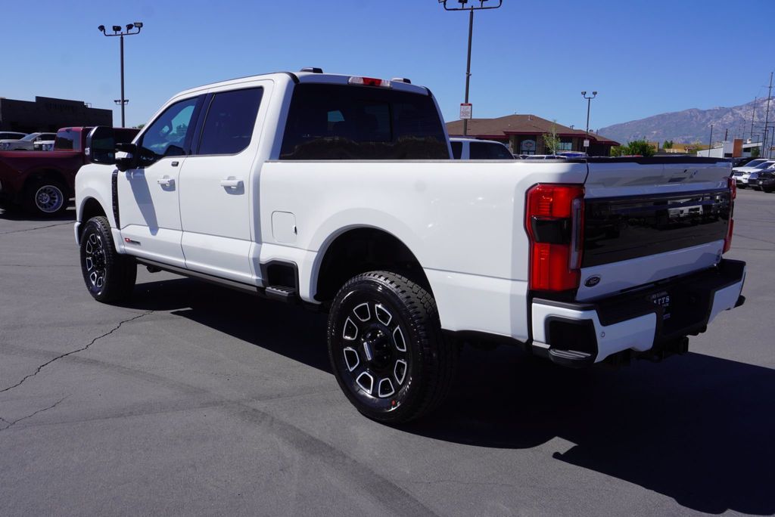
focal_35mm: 32
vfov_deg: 41.8
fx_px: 678
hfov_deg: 59.5
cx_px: 388
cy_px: 258
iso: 100
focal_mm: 21
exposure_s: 1/250
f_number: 10
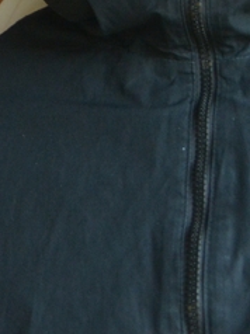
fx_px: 2248
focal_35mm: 233
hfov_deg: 6.1
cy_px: -162
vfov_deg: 8.3
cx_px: -368
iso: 900
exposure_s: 1/30
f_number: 4.2
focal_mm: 30
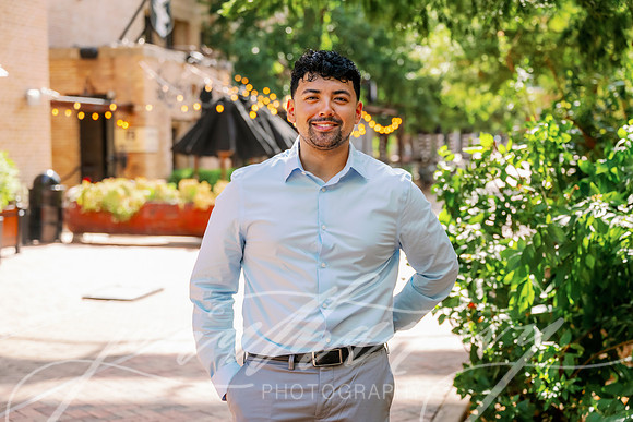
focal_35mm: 63
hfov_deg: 31.7
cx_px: 316
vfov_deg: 21.4
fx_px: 1115
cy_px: 211
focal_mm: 60
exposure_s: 1/1600
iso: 800
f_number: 3.5
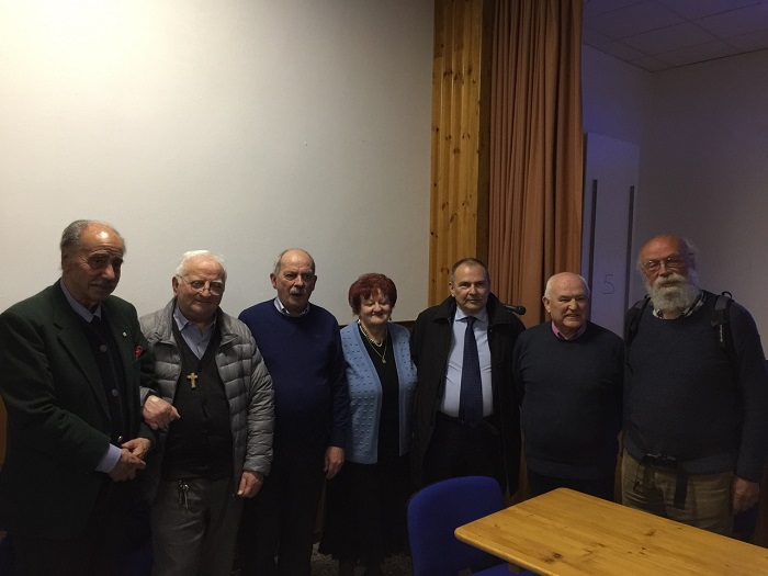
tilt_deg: -0.7
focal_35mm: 29
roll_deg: -1.1
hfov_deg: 61.7
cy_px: 288
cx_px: 384
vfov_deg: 48.2
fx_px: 643
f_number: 2.2
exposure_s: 1/17
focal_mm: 4.15
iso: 125
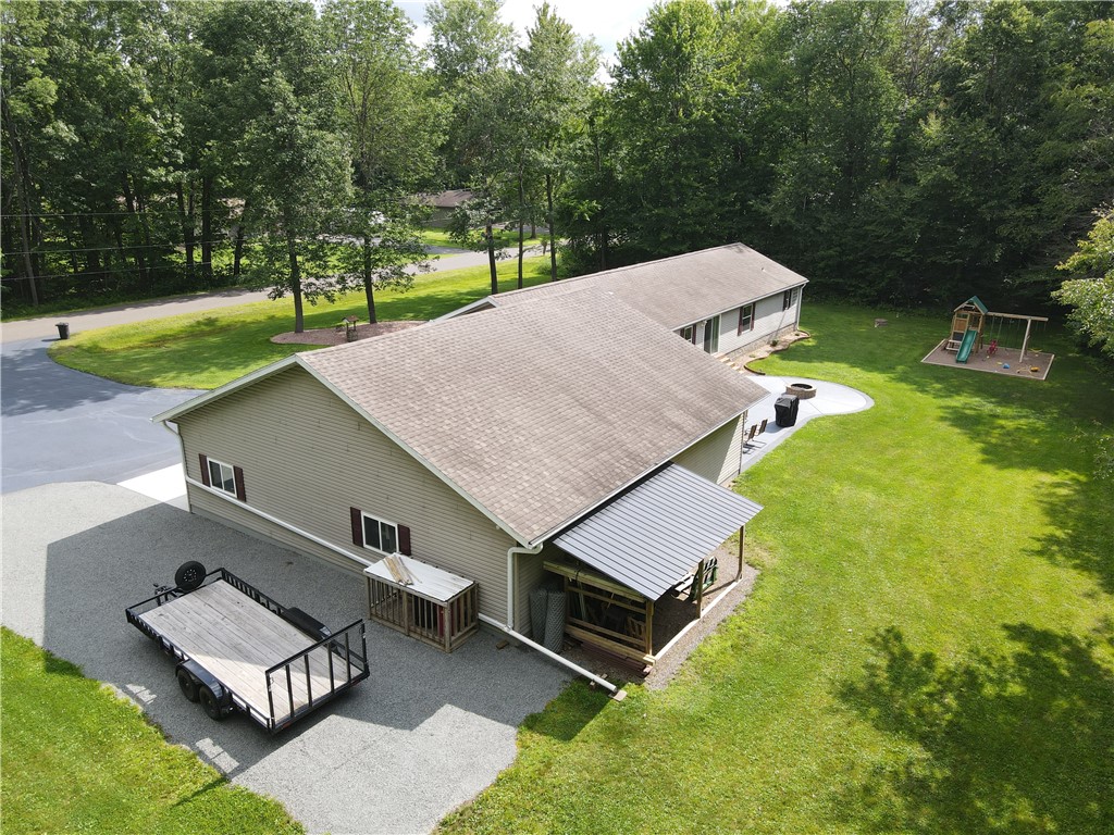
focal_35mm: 24
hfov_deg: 71.6
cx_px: 557
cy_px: 418
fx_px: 772
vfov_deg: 56.8
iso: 100
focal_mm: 4.5
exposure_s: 1/240
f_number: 2.8
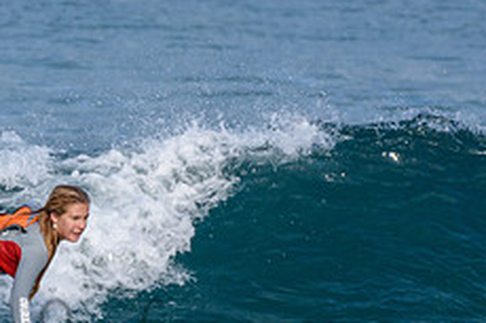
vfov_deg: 0.7
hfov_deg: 1.1
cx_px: 131
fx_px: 25523
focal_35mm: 1892
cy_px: 314
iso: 450
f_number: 5.6
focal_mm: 500
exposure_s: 1/2000
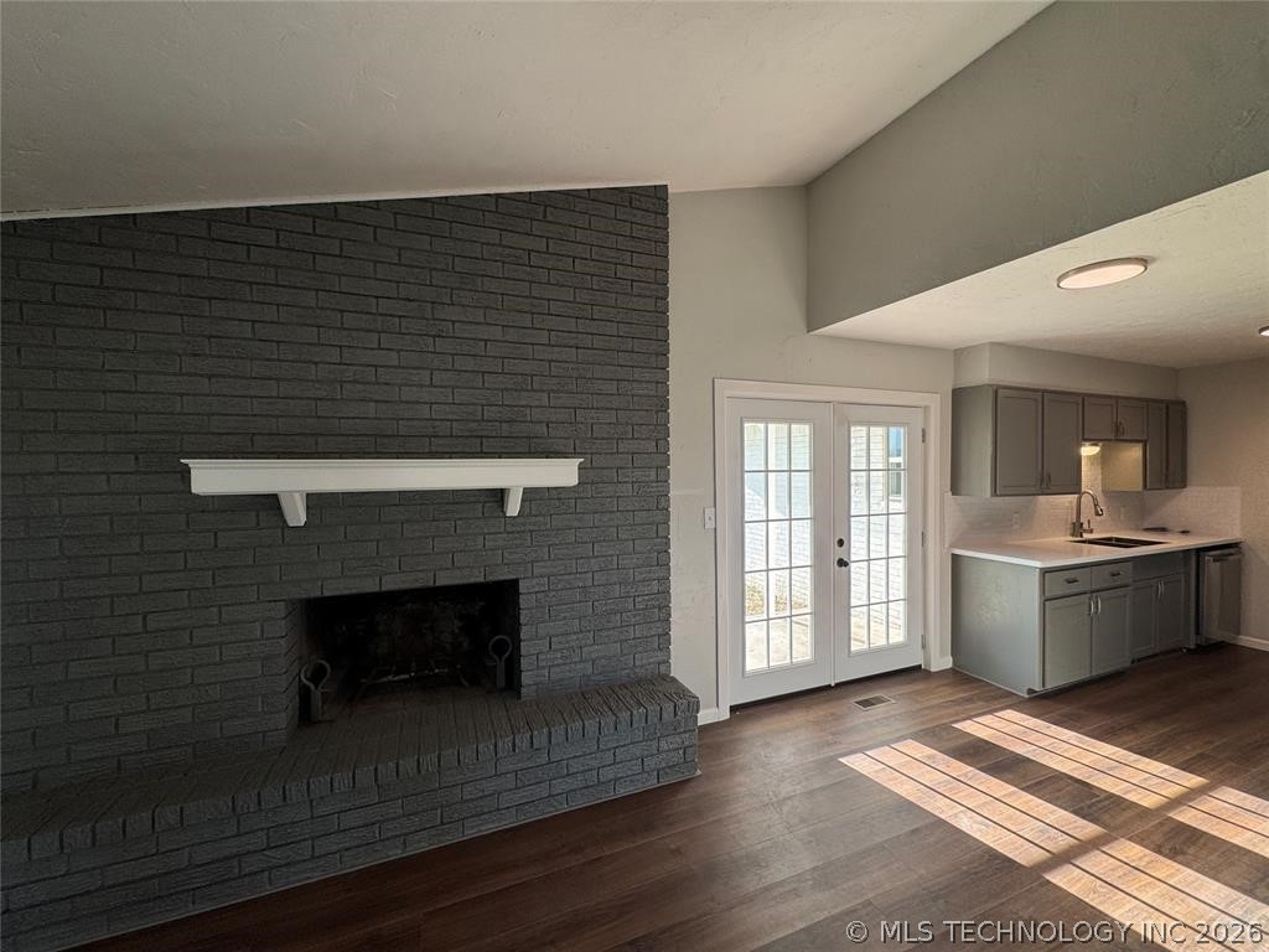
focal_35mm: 14
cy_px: 476
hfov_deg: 102.1
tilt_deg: -0.7
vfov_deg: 85.7
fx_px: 513
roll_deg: +0.3
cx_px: 634
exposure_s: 1/99
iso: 40
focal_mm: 2.22
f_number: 2.2
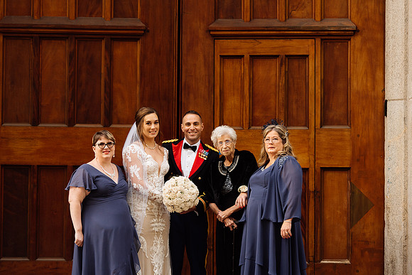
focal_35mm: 122
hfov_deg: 16.8
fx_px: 1396
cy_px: 138
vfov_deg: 11.2
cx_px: 206
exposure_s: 1/400
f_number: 4.5
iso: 500
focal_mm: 122
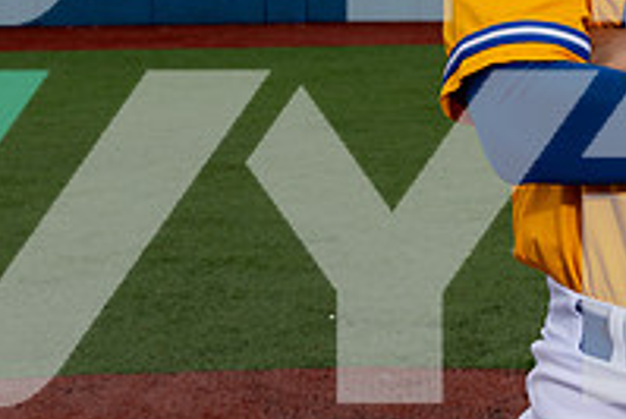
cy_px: -143
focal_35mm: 99
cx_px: 532
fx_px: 1723
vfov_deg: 13.3
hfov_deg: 20.3
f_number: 8
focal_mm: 34
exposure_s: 1/250
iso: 100
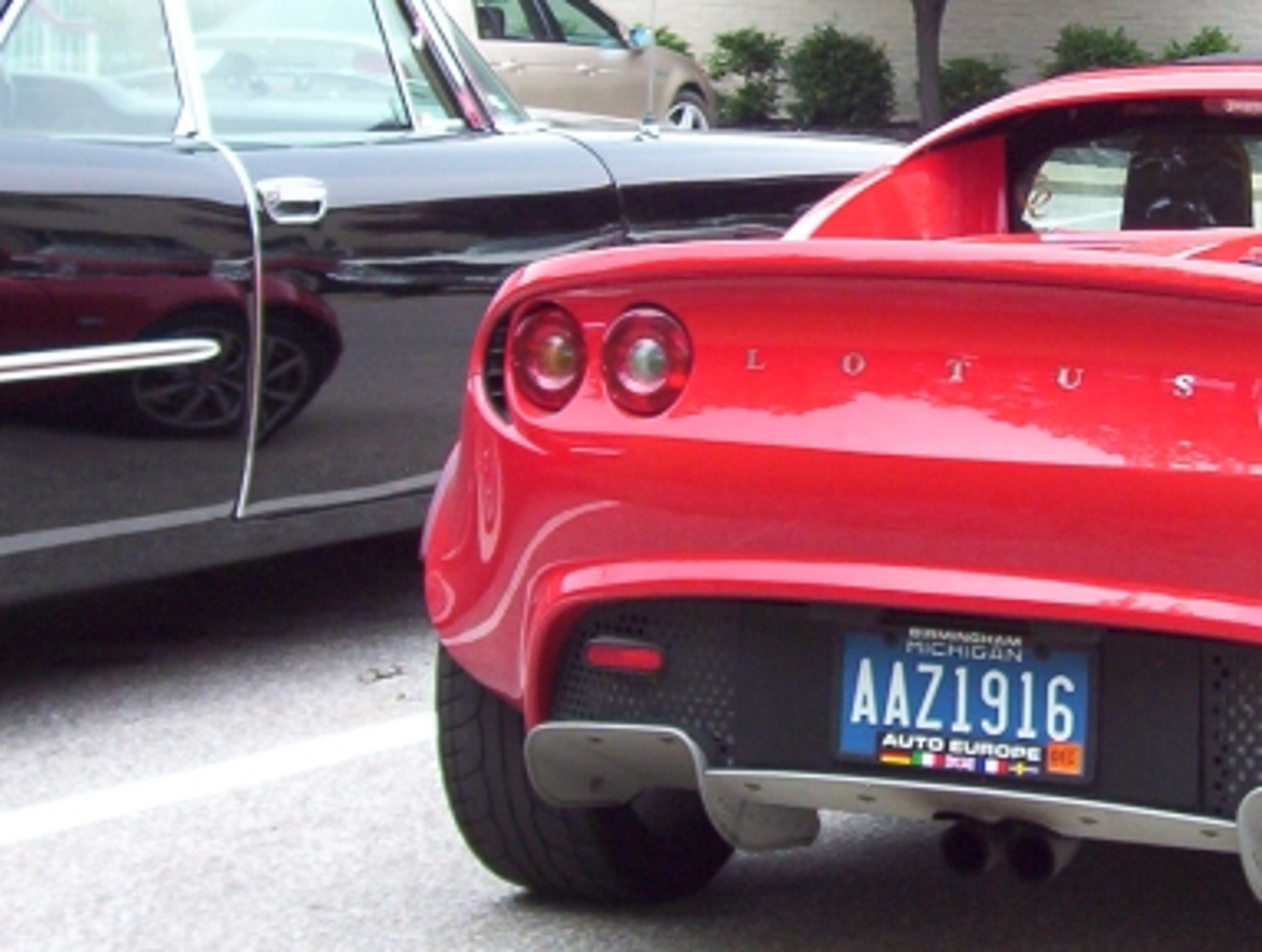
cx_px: 1097
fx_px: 3508
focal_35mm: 96
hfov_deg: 20.1
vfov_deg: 15.4
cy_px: 277
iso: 100
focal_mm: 7.88
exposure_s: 1/125
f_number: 3.16
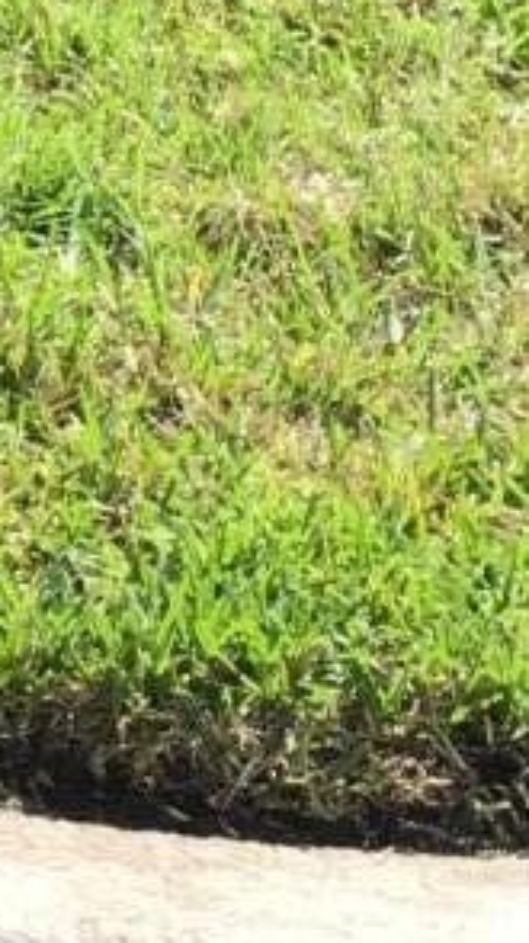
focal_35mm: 215
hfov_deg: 5.1
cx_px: -1414
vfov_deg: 9.5
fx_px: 5371
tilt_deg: -6.7
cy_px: -840
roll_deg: -1.1
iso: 25
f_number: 2.2
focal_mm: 4.15
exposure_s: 1/693
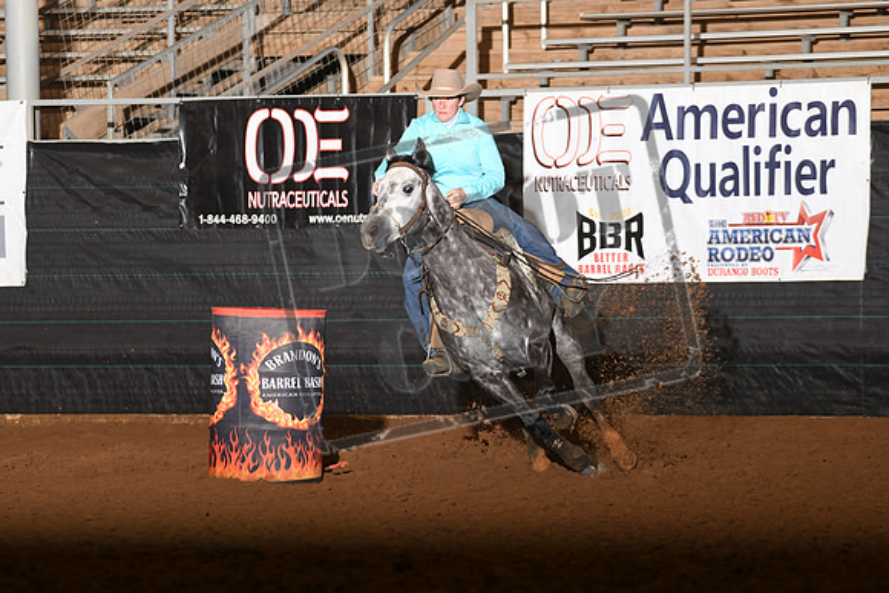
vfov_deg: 6.0
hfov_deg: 8.9
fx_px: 5681
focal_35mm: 230
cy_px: 296
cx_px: 444
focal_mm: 230
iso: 1000
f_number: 5.6
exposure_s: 1/250
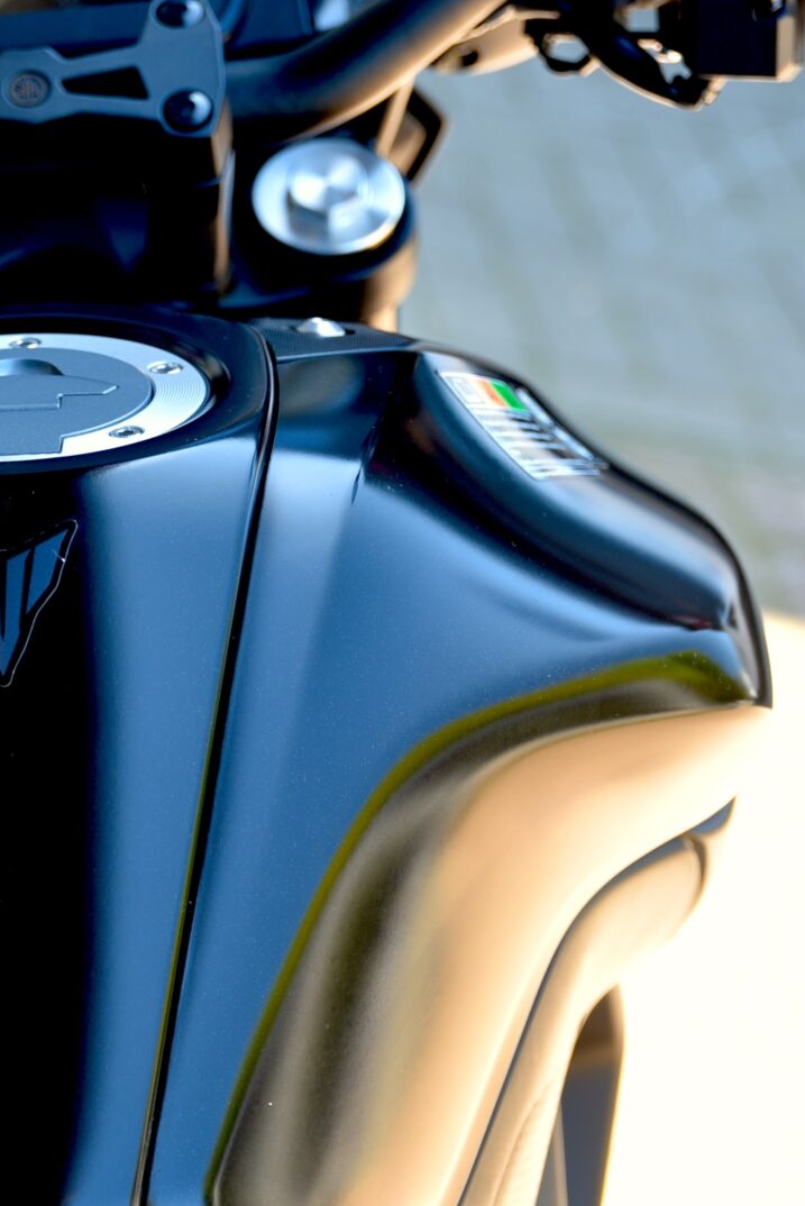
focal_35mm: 124
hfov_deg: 11.0
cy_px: 1001
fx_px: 4155
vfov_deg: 16.4
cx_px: 61
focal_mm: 52
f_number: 3.5
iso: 100
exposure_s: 1/60
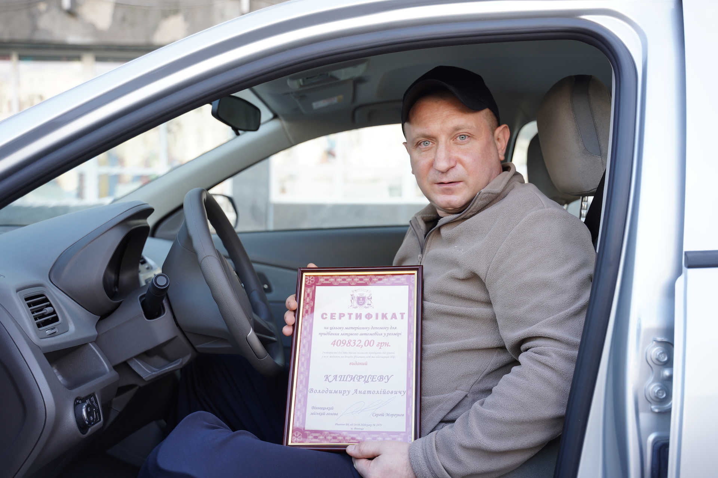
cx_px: 359
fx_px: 797
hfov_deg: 48.5
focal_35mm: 40
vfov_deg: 33.3
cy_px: 239
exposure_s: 1/80
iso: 100
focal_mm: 40
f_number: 3.5
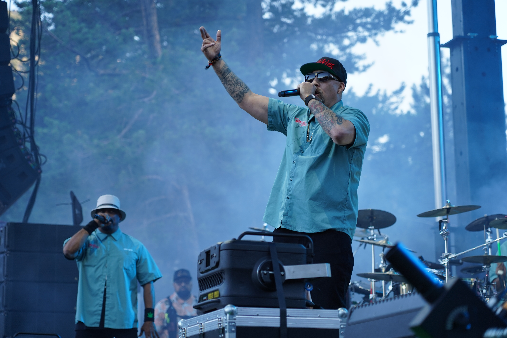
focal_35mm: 105
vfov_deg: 13.0
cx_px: 254
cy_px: 169
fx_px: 1479
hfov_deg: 19.5
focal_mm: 105
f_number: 4
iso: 200
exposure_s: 1/125
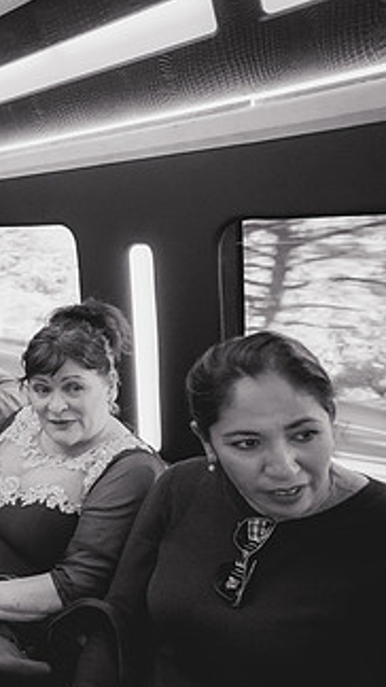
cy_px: 364
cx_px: -204
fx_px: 638
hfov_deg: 25.1
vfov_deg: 56.6
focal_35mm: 35
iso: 3200
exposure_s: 1/100
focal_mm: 18
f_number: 2.8
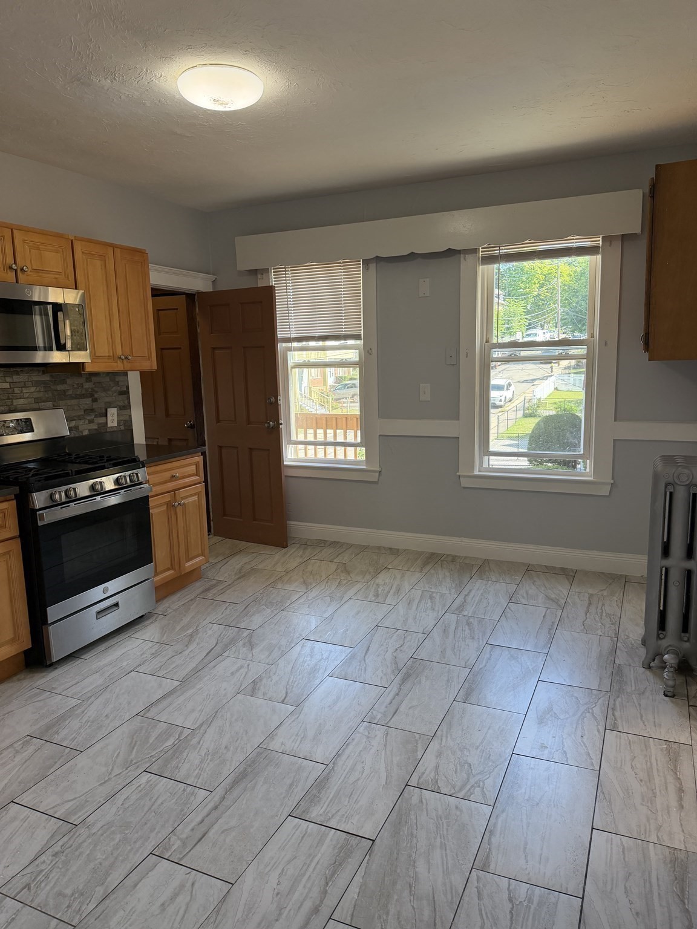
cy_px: 464
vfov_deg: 71.6
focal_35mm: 24
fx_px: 644
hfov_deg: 56.8
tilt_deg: -10.2
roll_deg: +2.1
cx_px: 348
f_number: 1.78
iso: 160
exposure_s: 1/229
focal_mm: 6.76
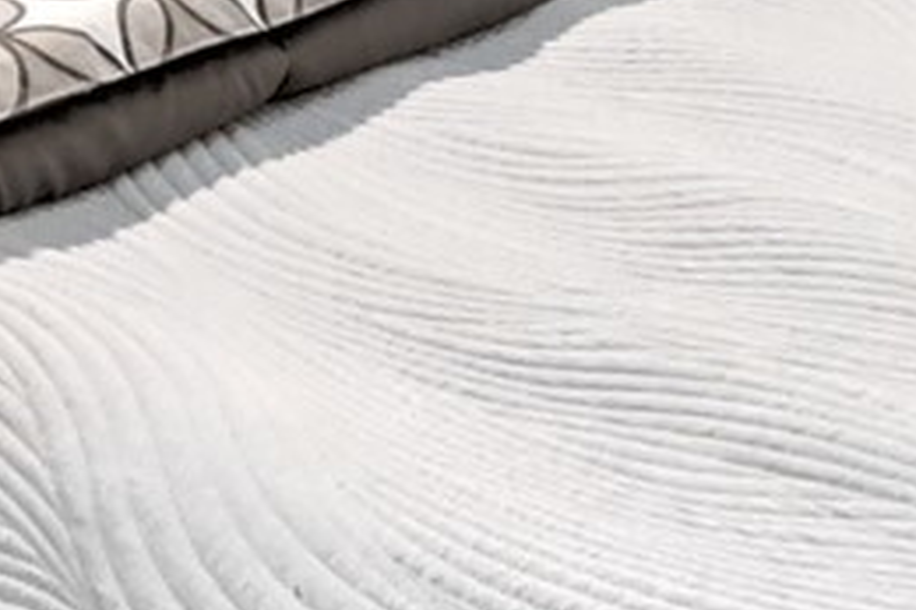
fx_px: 2492
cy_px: -700
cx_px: -287
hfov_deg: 19.2
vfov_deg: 12.0
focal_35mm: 98
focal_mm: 10
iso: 4000
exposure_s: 1/6
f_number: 11
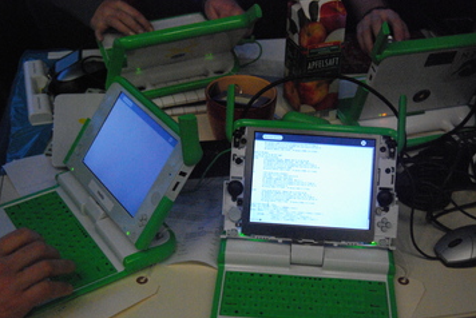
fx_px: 715
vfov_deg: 25.1
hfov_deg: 36.8
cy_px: 167
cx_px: 258
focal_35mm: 54
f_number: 4.5
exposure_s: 1/60
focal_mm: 32
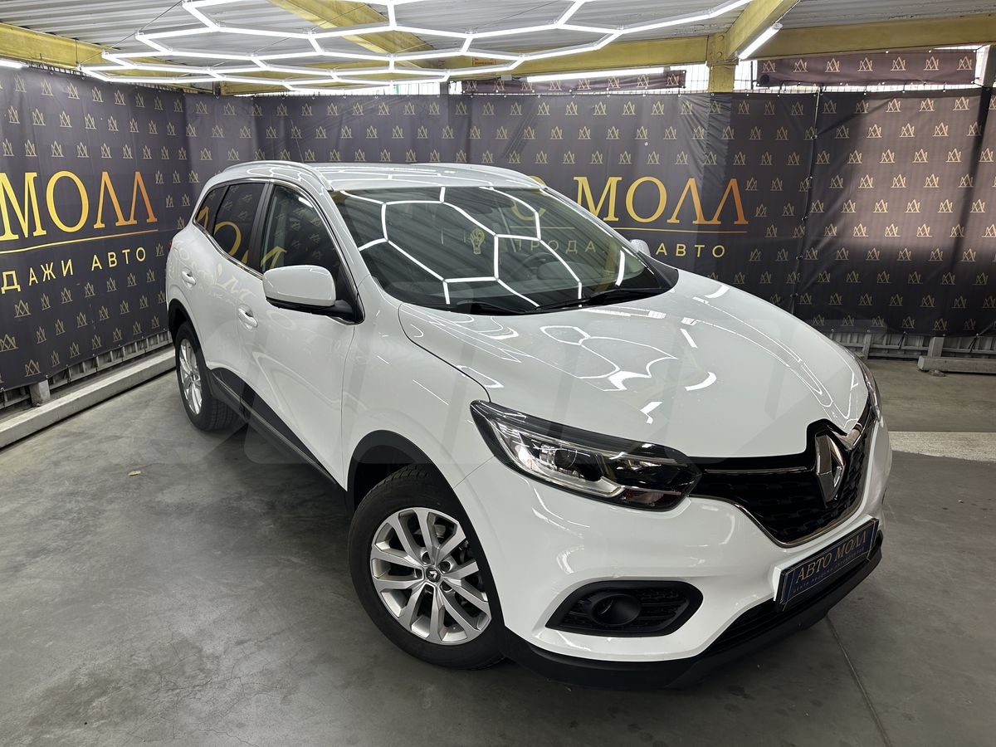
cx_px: 498
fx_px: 691
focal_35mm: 24
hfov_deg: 71.6
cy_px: 374
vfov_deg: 56.8
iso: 64
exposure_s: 1/100
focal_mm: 6.86
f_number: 1.78
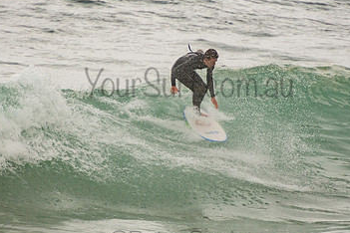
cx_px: 187
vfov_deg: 1.4
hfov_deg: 2.1
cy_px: 74
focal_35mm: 992
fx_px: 9644
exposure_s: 1/1250
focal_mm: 400
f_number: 5.6
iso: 250
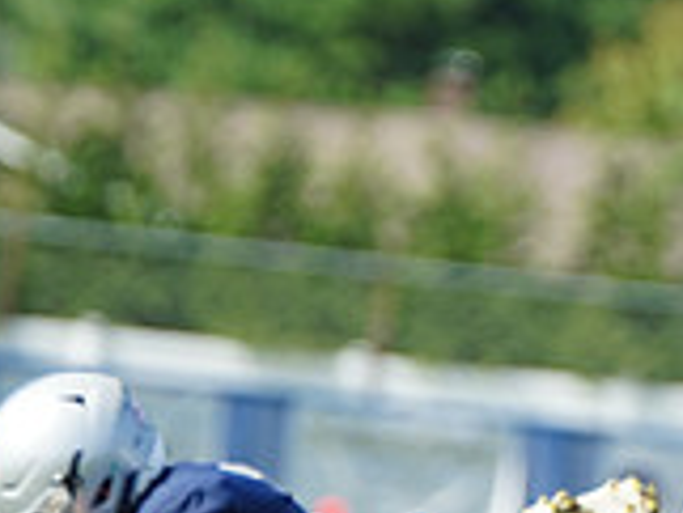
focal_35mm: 855
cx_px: 526
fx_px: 16882
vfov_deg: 1.7
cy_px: 180
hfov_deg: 2.3
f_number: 2.8
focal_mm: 247
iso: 400
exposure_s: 1/3200
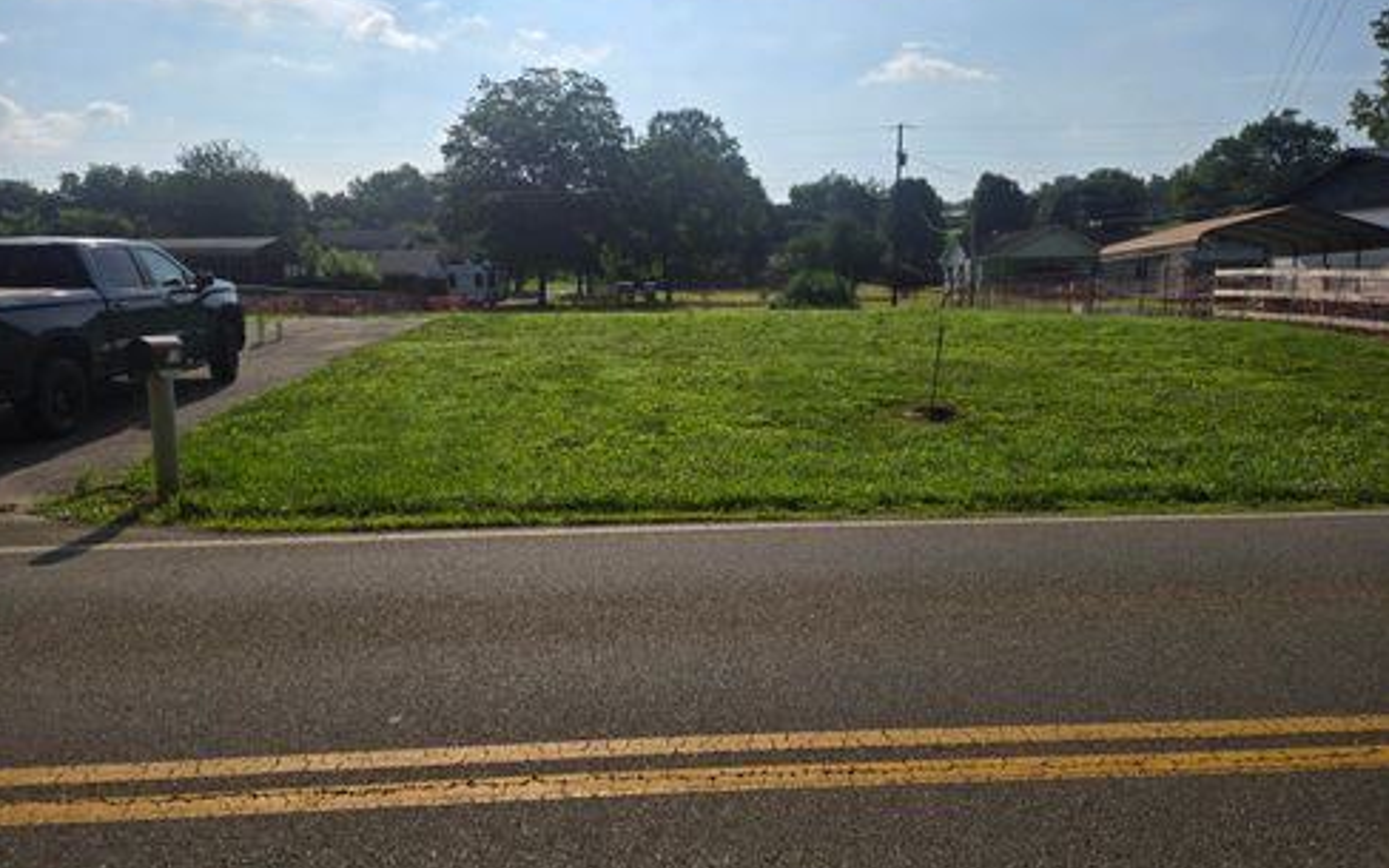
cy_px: 400
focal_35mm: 25
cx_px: 680
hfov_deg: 72.5
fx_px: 946
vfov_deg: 49.2
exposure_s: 1/4273
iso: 25
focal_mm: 5.4
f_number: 1.8
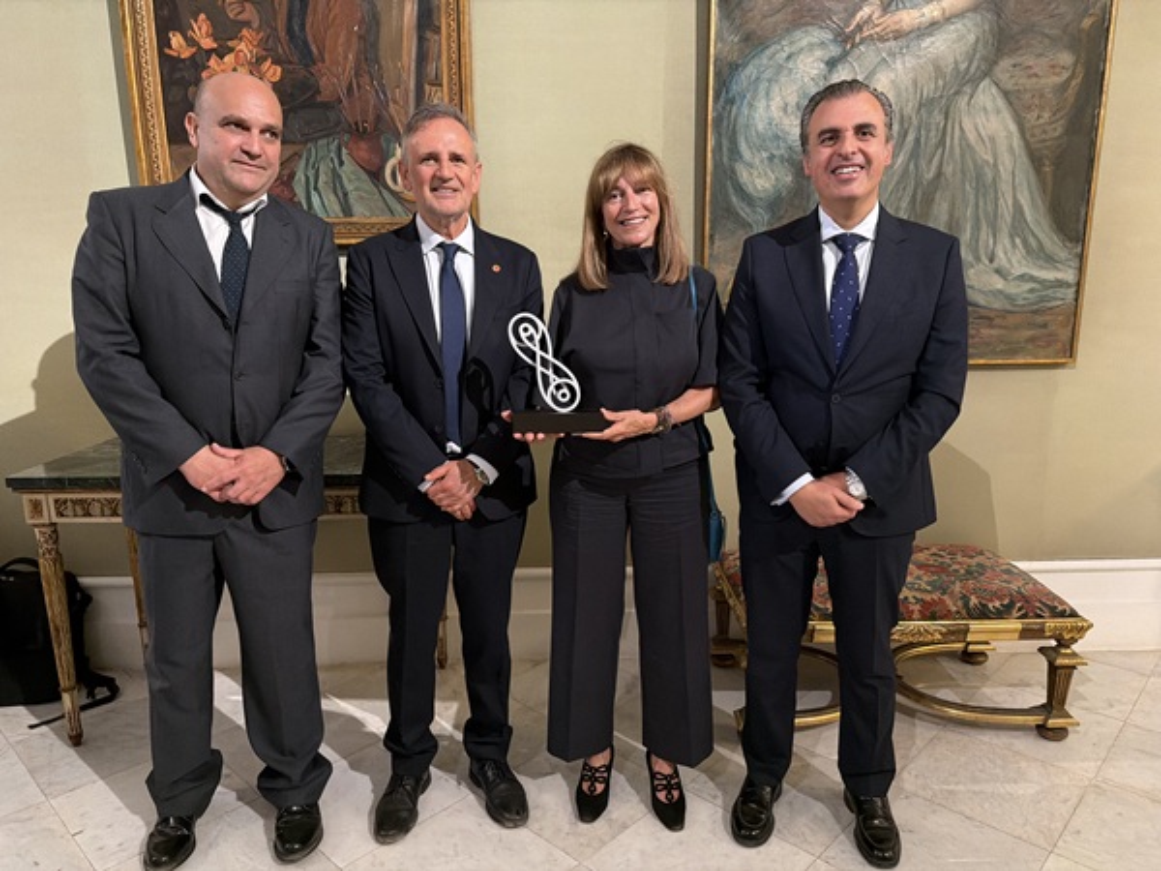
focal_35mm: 24
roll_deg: -0.4
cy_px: 436
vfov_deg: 56.8
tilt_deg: -12.4
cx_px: 580
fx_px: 805
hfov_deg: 71.6
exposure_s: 1/100
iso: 800
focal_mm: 6.76
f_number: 1.78
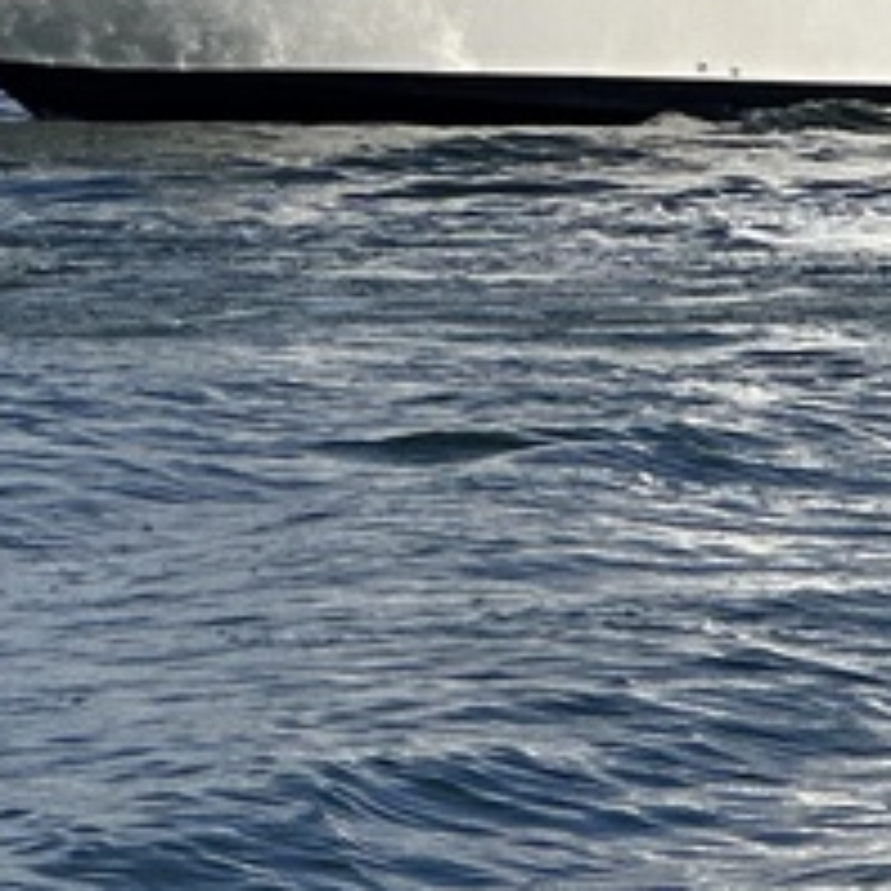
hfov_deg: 4.3
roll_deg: +0.3
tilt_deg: -0.2
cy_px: -202
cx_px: 333
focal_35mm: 412
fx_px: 11998
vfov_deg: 4.2
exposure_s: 1/1220
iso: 32
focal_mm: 9
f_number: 2.8
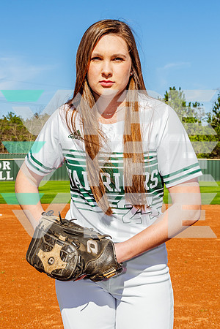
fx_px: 566
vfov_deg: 32.5
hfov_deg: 22.0
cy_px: 164
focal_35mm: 62
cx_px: 89
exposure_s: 1/125
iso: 100
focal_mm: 41
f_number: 11
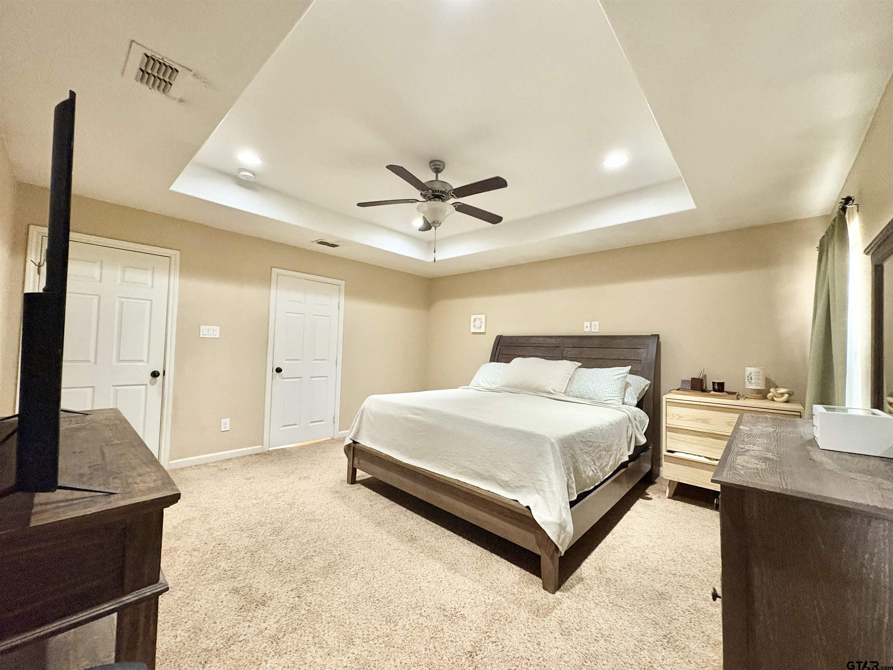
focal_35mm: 14
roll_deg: -0.9
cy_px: 335
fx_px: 361
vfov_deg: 85.7
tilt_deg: +2.8
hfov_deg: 102.1
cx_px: 446
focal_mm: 2.22
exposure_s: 1/60
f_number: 2.2
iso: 500
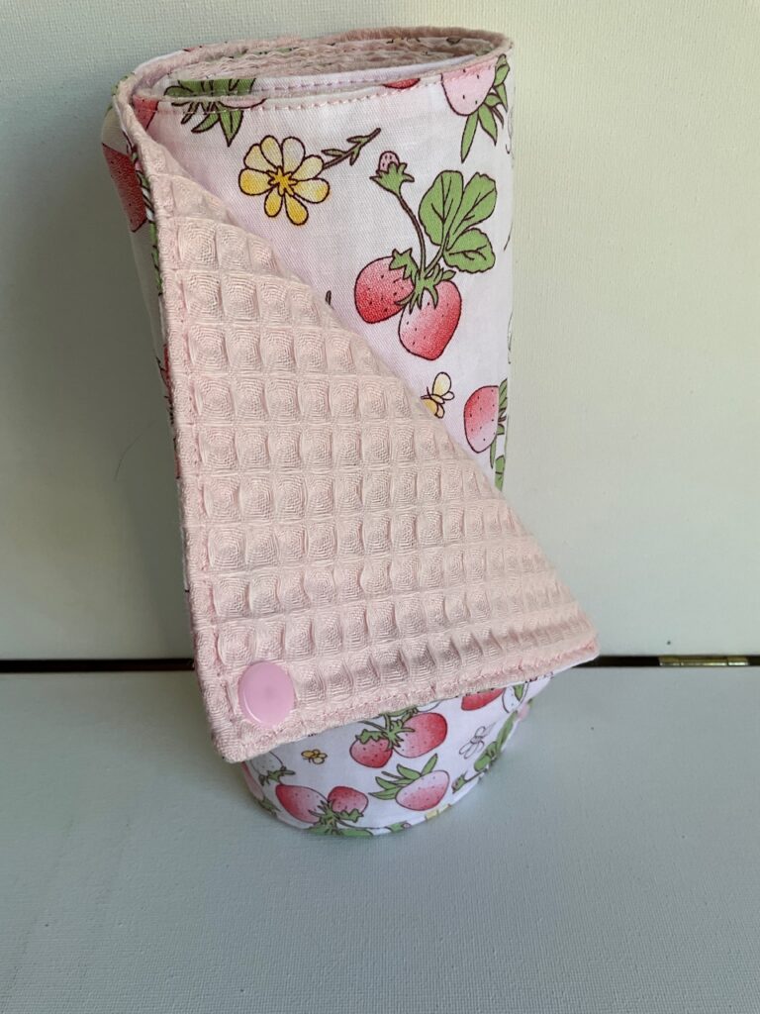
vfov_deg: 61.7
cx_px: 380
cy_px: 507
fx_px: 849
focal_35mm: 29
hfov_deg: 48.2
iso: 20
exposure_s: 1/149
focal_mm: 3
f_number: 1.8
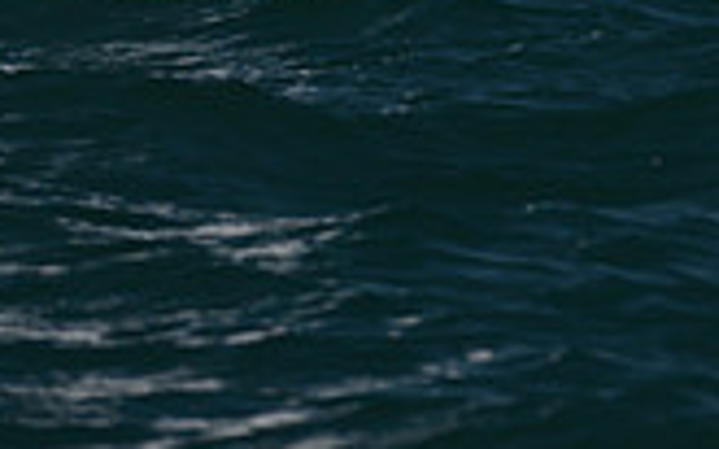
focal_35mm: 358
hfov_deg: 5.9
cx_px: 115
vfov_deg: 3.6
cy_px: -789
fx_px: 7013
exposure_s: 1/800
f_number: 6.3
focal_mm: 100
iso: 250
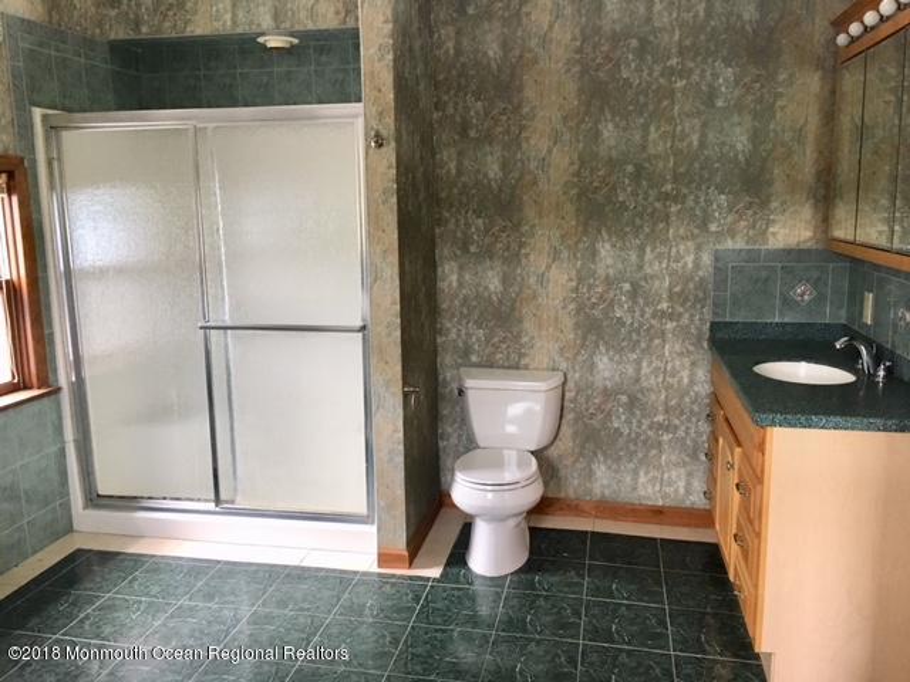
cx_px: 455
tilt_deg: -9.7
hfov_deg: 61.7
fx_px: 762
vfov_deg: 48.2
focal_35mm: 29
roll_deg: +0.7
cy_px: 341
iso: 64
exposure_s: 1/15
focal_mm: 4.15
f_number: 2.2
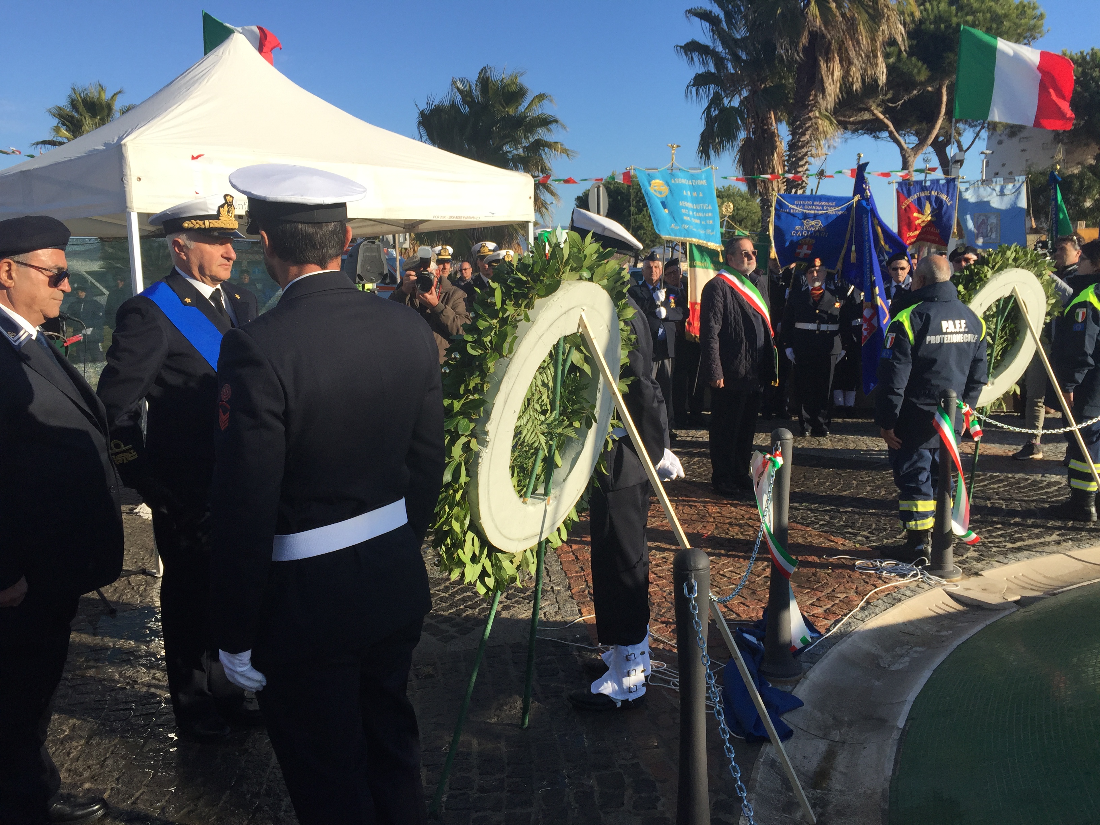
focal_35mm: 29
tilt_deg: -9.4
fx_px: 922
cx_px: 550
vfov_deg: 48.2
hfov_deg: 61.7
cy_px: 412
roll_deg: +1.2
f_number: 2.2
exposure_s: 1/1647
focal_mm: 4.15
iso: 32
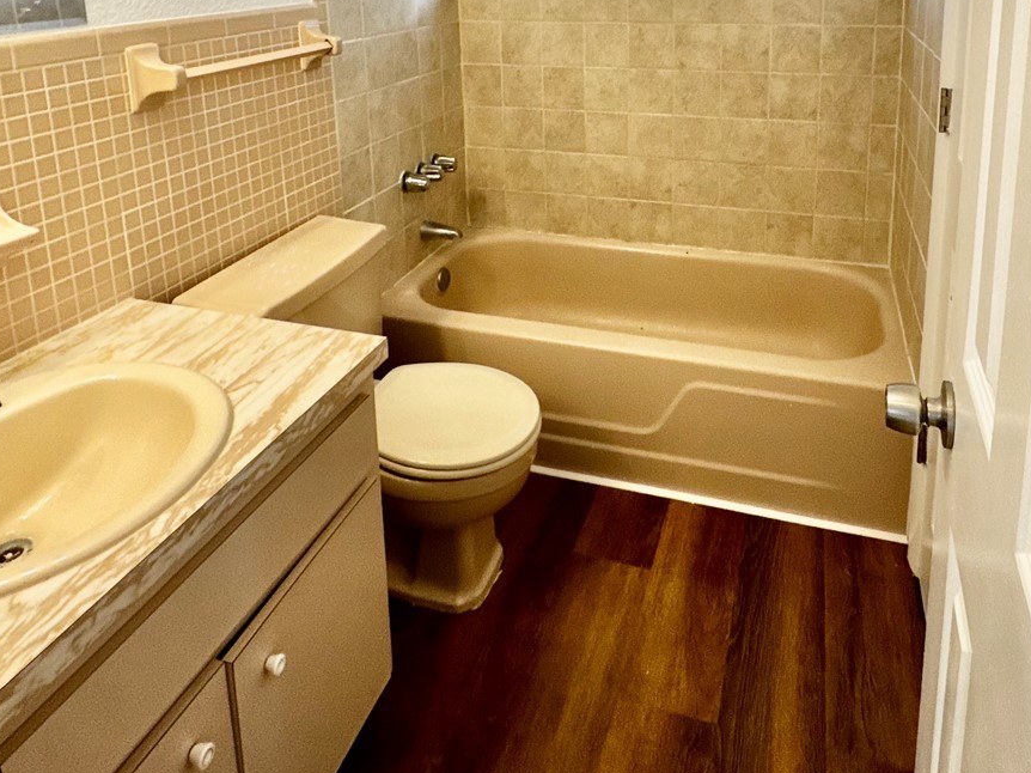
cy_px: 89
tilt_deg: -10.9
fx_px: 774
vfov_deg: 48.0
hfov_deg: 67.0
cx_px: 582
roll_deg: +0.4
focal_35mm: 26
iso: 250
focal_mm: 2.22
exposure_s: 1/120
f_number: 2.2
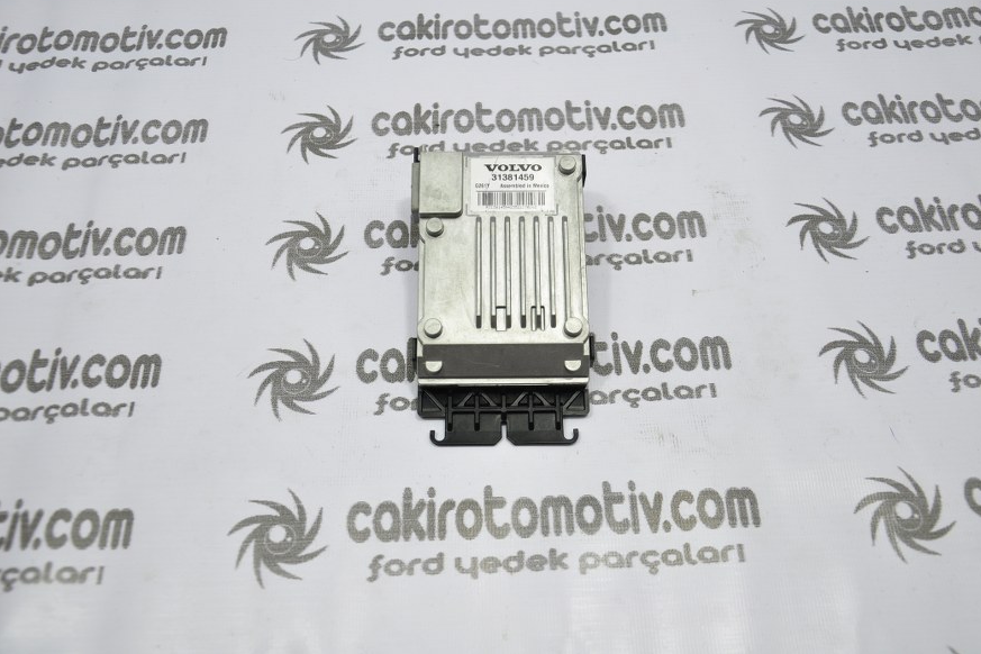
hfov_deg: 55.8
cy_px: 319
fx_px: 926
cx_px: 503
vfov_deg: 38.9
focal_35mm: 34
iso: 200
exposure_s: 1/40
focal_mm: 22
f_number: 4.5
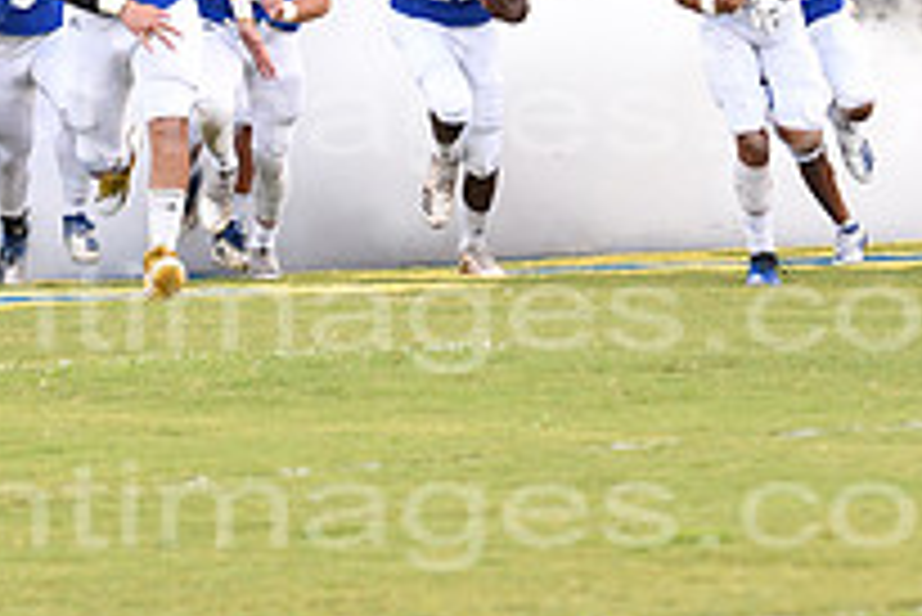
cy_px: -173
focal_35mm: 517
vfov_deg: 2.7
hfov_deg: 4.0
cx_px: 45
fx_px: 13250
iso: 800
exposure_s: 1/500
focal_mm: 122
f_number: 3.2
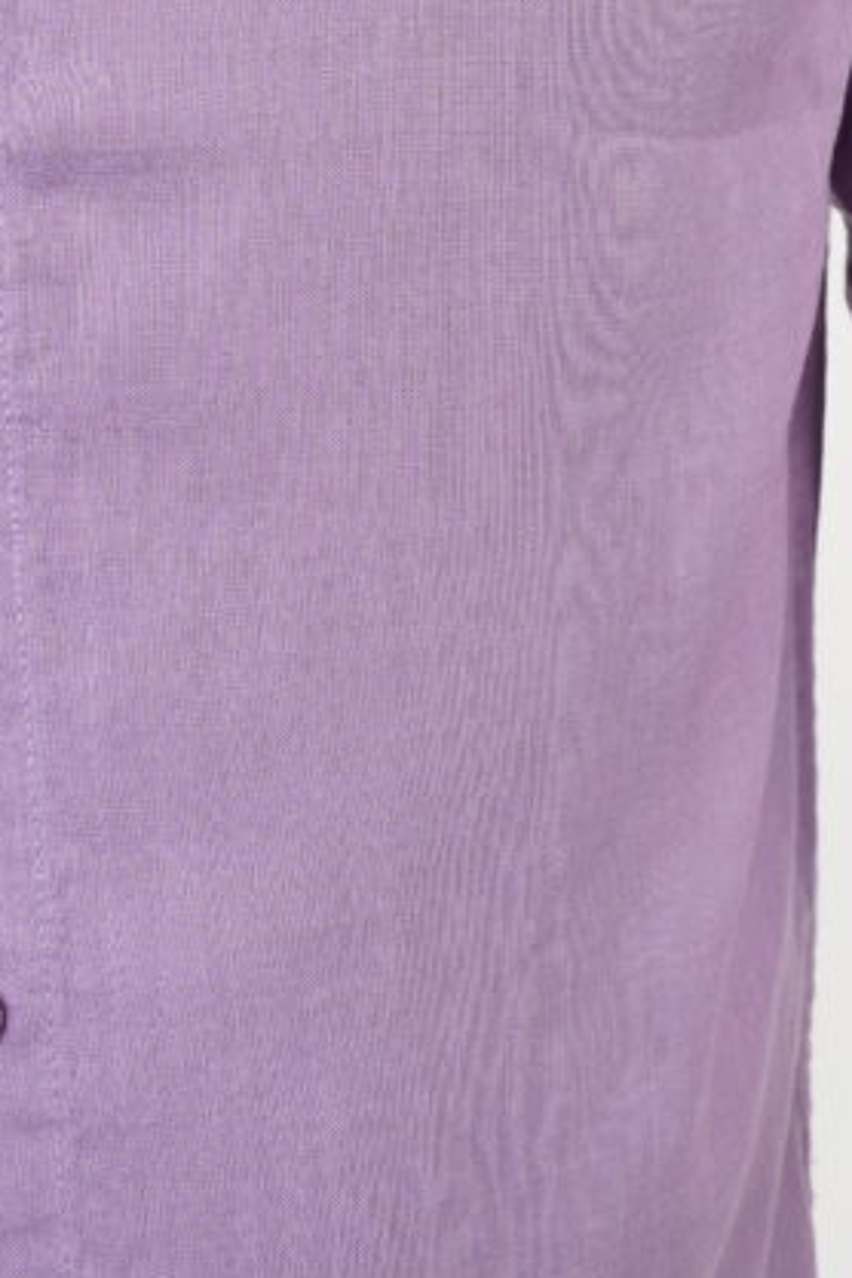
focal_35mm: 110
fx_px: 3905
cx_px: 506
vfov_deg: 18.1
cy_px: 18
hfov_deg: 12.4
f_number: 8
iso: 200
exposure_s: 1/100
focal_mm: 34
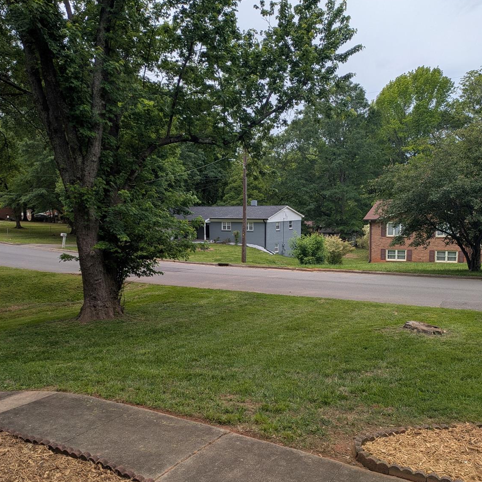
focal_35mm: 30
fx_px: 473
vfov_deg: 53.9
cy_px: 267
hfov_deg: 54.0
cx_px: 240
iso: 47
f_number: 1.89
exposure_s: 1/1776
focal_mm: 5.43
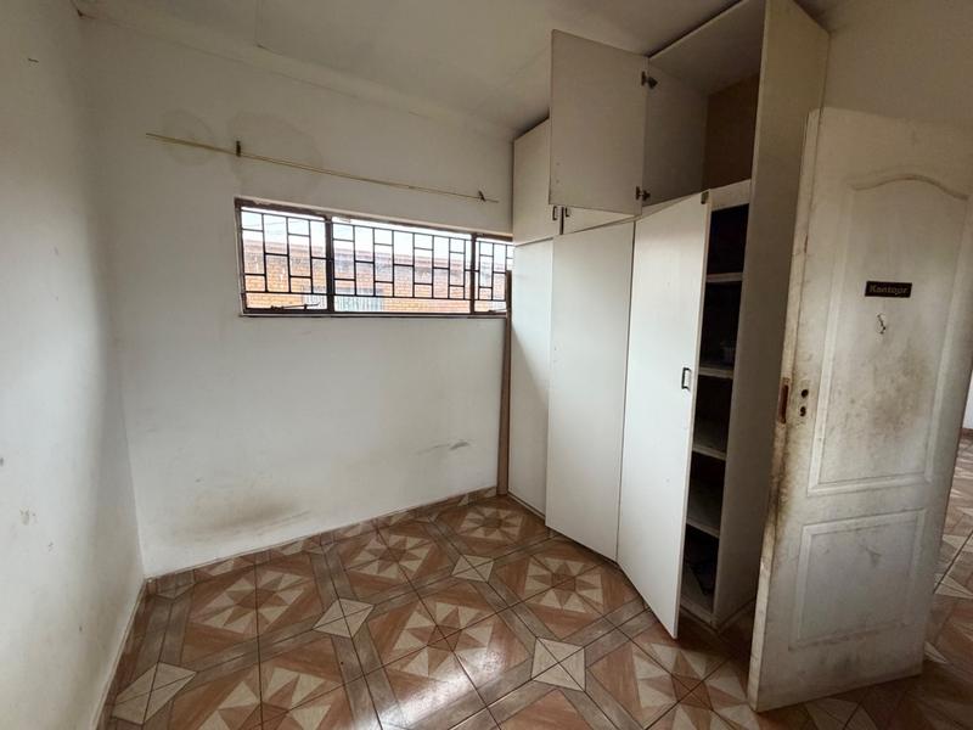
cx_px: 486
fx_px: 394
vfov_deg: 85.7
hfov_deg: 102.1
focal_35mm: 14
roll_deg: +0.6
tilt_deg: -7.3
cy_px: 365
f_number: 2.2
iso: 320
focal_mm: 2.22
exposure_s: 1/60
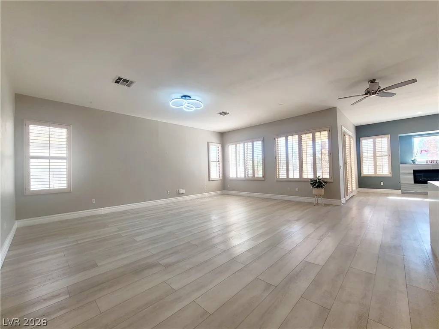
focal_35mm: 13
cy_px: 164
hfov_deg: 106.2
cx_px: 220
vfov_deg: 89.9
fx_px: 165
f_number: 2.2
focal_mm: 2.2
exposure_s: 1/120
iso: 64
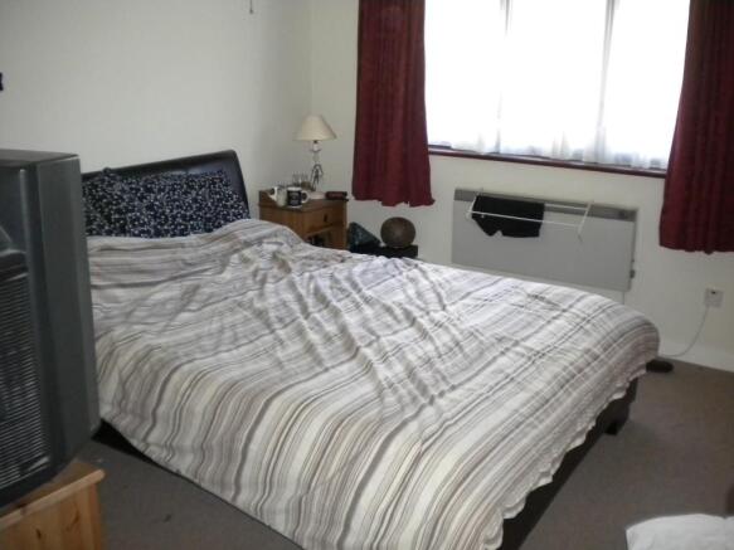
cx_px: 367
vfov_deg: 40.7
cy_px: 275
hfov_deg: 52.6
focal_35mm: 35
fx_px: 742
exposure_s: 1/30
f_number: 3.1
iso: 400
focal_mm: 6.3
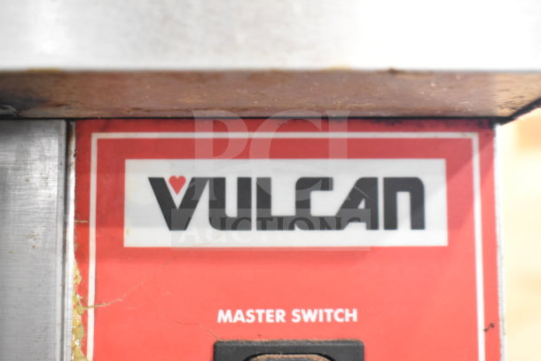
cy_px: 180
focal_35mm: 51
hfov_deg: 38.9
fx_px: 767
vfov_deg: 26.5
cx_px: 270
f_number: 4.5
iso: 3600
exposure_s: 1/50
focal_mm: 34
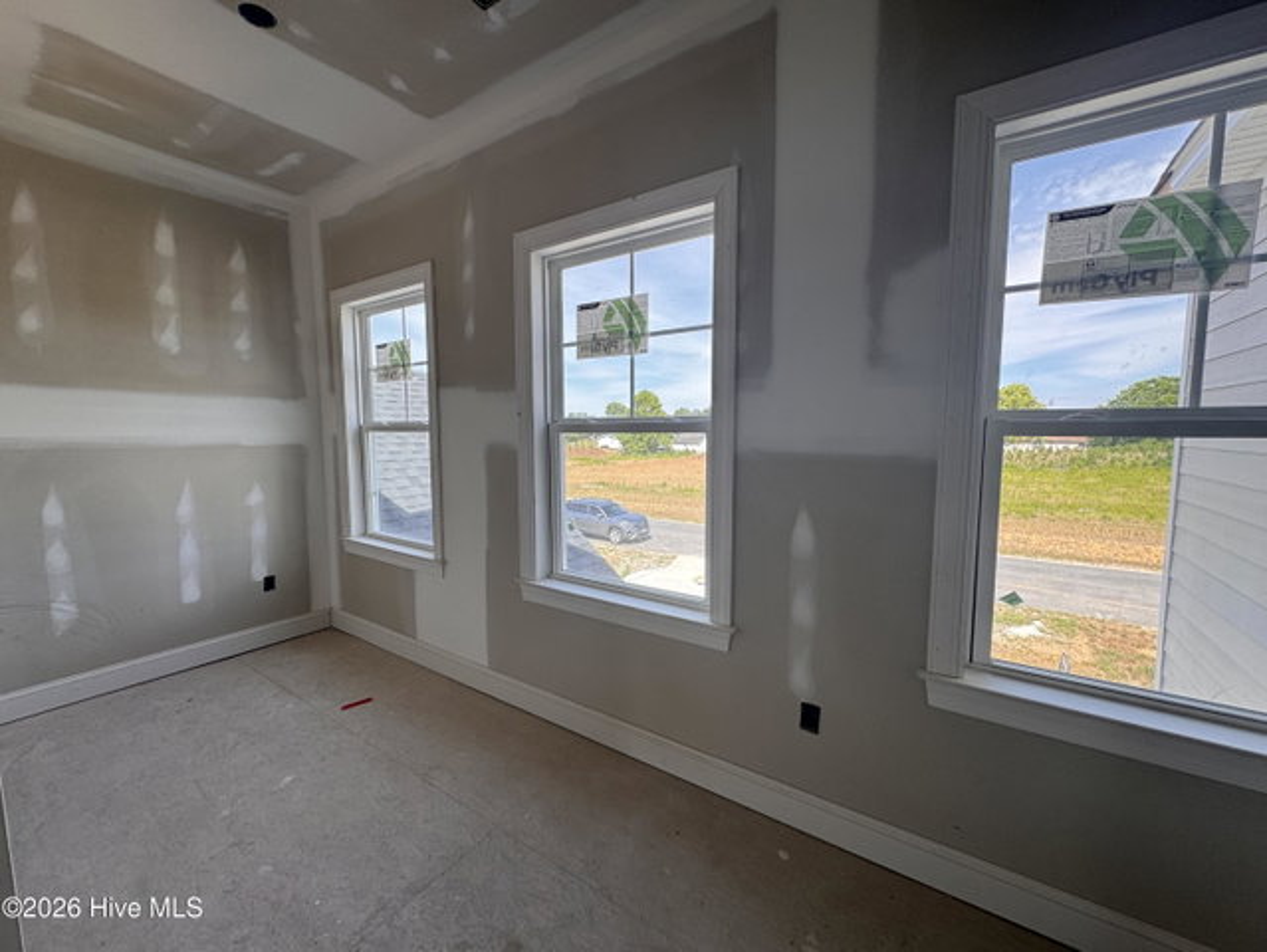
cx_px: 634
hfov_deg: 102.0
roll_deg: -0.1
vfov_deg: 85.7
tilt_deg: -5.0
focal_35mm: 14
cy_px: 476
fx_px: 513
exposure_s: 1/251
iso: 40
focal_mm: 2.22
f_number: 2.2
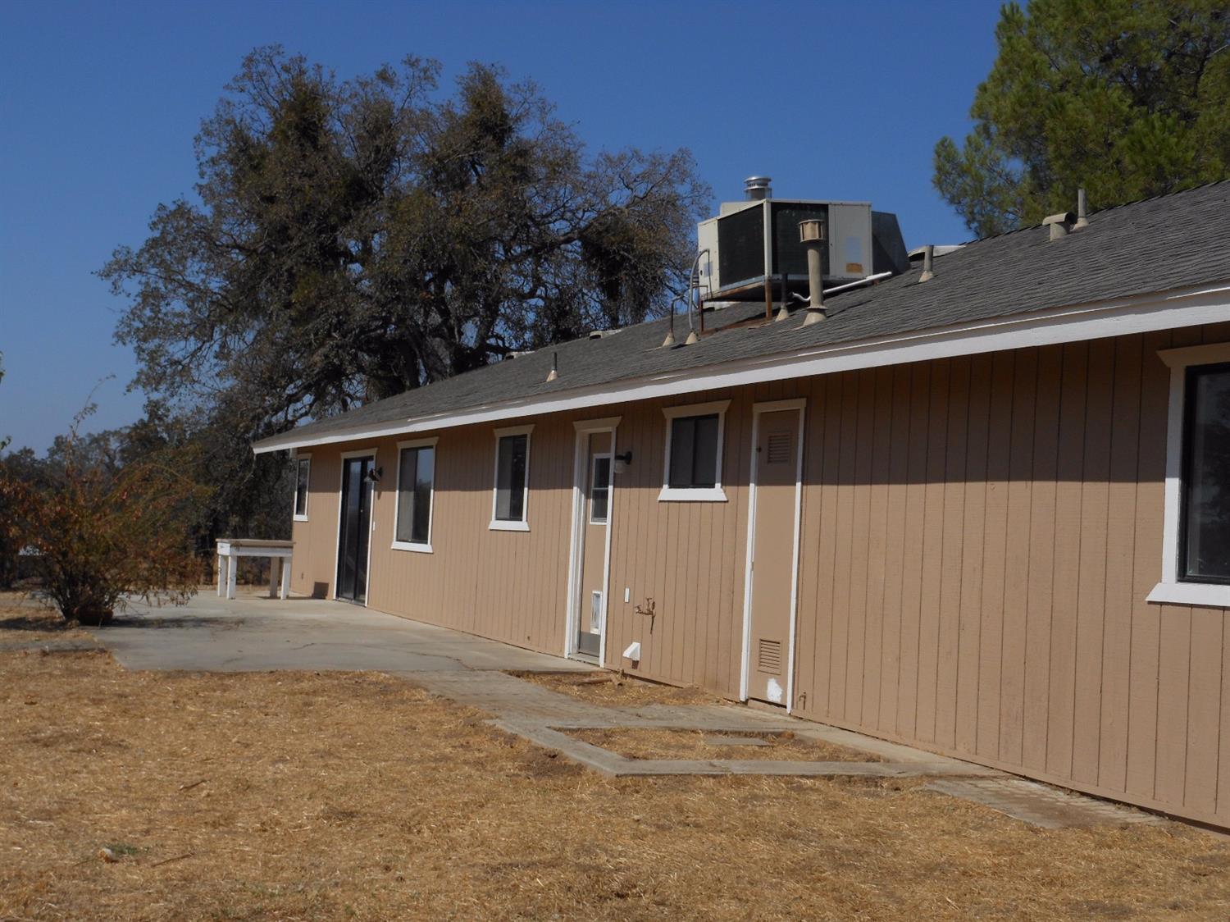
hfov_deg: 42.1
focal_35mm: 45
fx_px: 1598
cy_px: 461
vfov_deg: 32.2
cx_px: 615
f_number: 4.6
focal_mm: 8.1
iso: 80
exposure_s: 1/1250
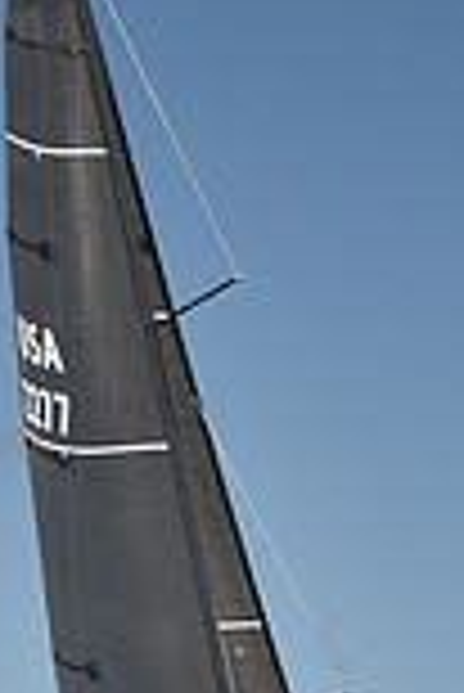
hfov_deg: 5.2
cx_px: 277
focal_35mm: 264
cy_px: 675
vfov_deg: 7.8
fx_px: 5092
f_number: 2.8
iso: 250
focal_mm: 70
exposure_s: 1/1600
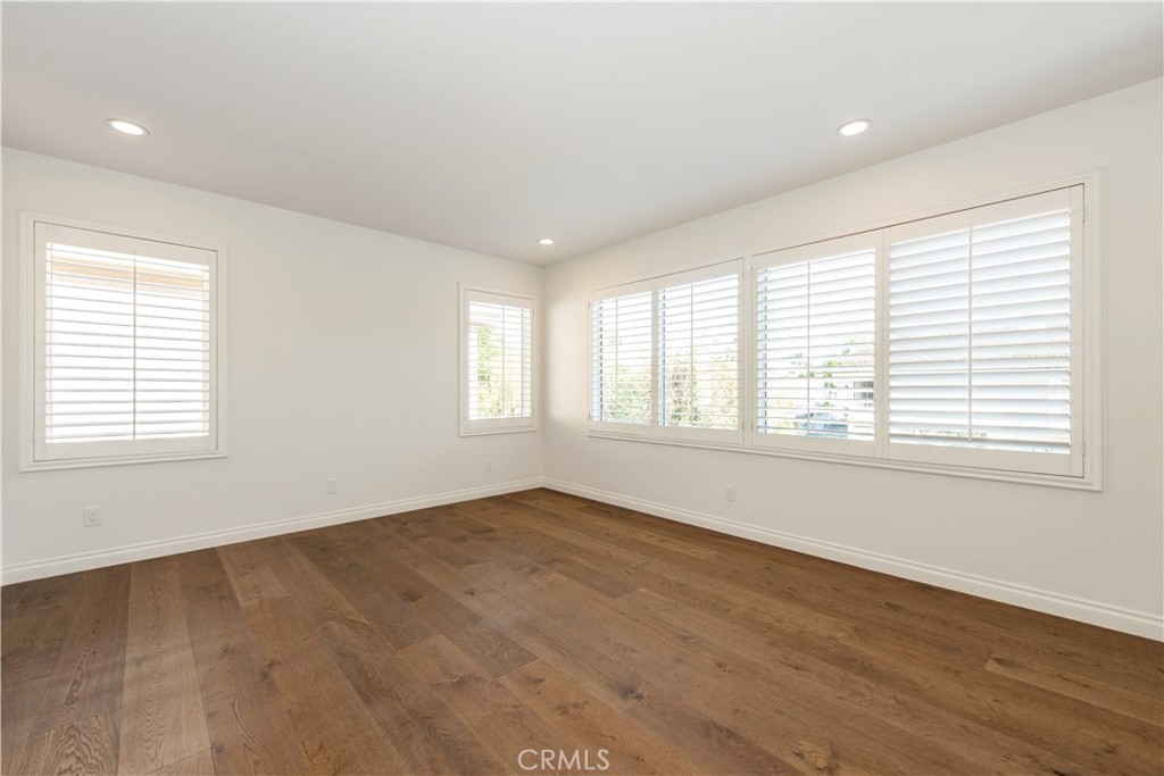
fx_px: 453
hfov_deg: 104.2
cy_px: 388
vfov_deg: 81.2
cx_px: 582
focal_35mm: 14
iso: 180
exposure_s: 1/125
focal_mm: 14
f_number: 5.6
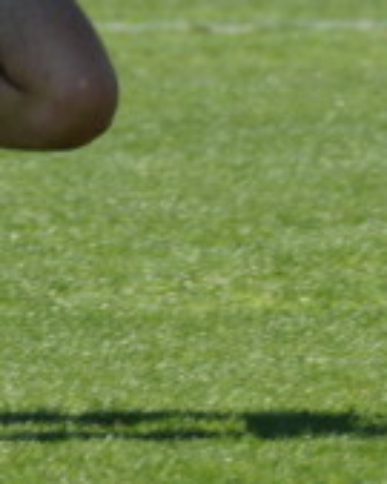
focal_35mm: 798
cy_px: -46
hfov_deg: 1.9
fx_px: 11435
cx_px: 264
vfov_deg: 2.4
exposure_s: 1/640
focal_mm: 160
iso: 200
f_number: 5.6
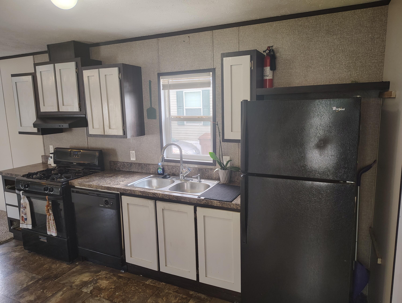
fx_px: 279
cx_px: 201
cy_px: 152
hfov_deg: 71.5
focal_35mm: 24
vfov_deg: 56.9
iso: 869
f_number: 1.8
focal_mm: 5.56
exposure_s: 1/60
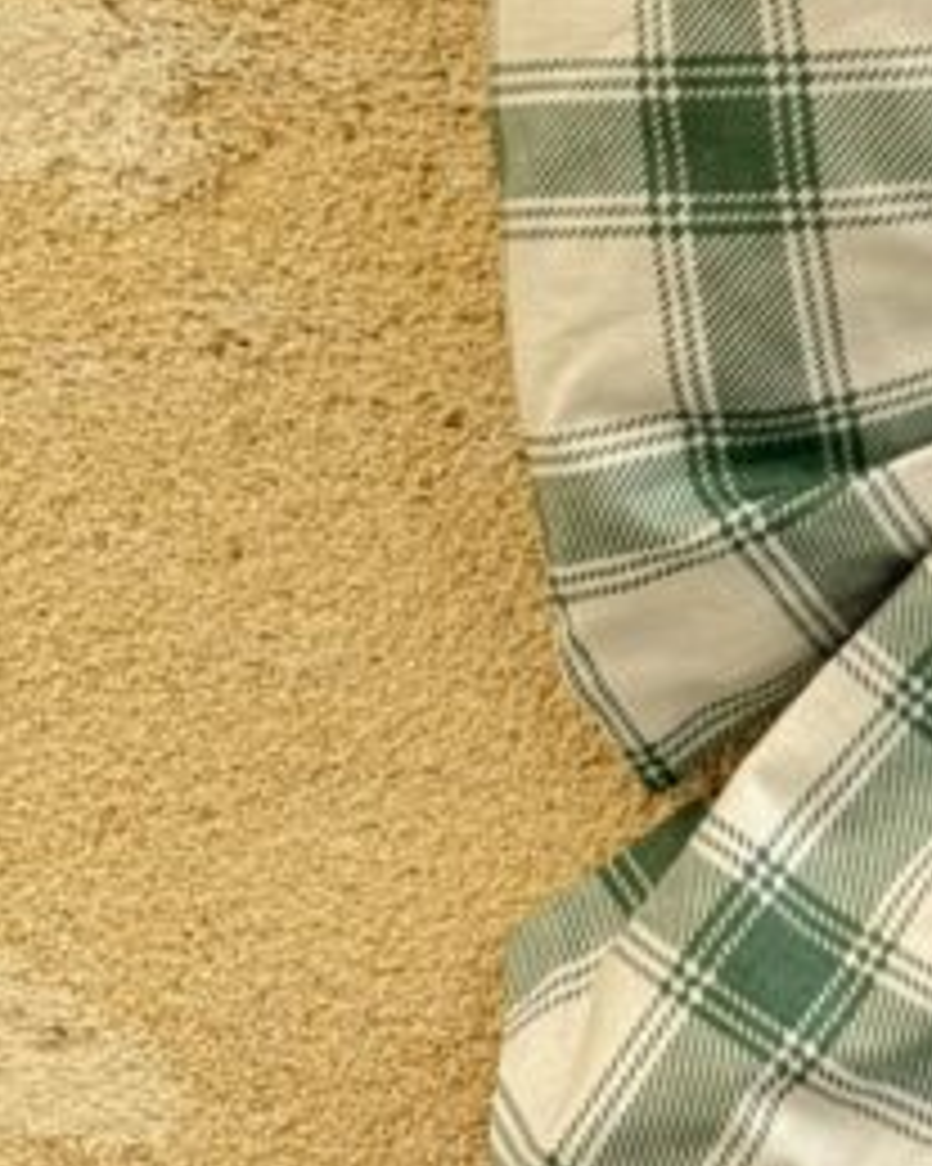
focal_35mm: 185
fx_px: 6382
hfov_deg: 8.1
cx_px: 1580
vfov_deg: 10.4
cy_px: 558
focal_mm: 6.76
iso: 64
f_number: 1.78
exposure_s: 1/458
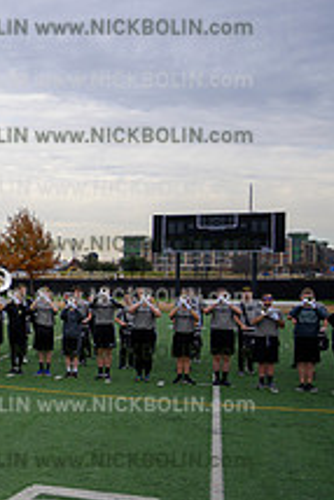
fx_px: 903
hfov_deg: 16.8
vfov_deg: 30.9
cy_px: 298
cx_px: -294
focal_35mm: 65
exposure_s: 1/640
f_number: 4
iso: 200
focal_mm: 24
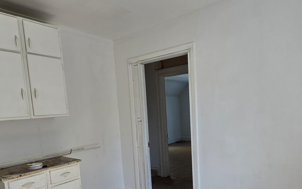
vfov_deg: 49.7
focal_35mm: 24
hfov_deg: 74.7
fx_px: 198
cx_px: 159
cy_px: 134
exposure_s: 1/131
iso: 50
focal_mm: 2.2
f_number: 2.2
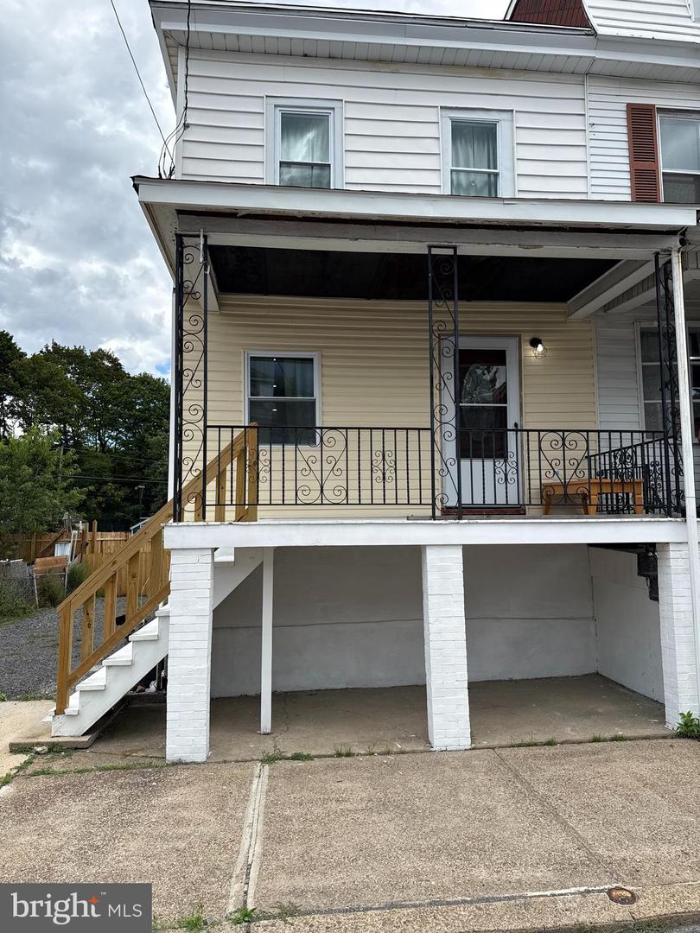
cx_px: 350
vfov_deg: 71.6
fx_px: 647
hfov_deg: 56.8
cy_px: 466
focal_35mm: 24
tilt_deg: +6.9
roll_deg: +0.6
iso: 100
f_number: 1.78
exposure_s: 1/2907
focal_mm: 6.76
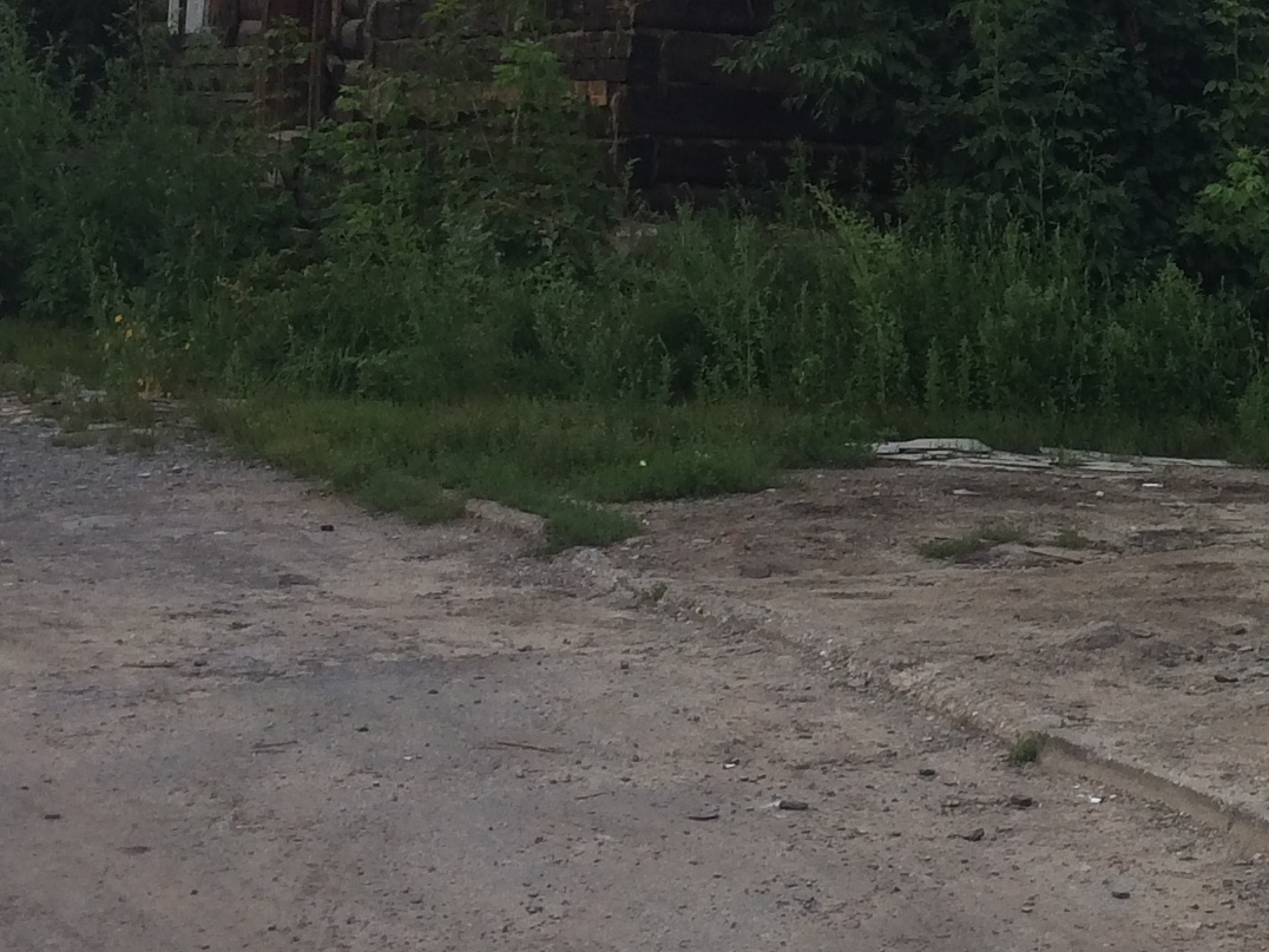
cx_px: 1540
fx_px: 3226
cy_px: 77
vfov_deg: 16.5
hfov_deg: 20.7
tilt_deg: +1.3
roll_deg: -0.9
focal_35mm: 88
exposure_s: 1/152
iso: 32
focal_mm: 4.15
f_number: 2.2
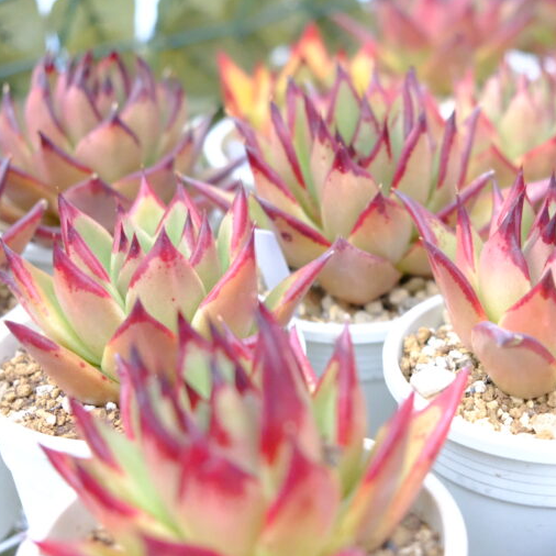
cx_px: 383
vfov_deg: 29.6
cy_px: 277
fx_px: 1054
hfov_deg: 29.3
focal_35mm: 58
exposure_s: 1/2000
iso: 12800
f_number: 3.6
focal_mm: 30.2
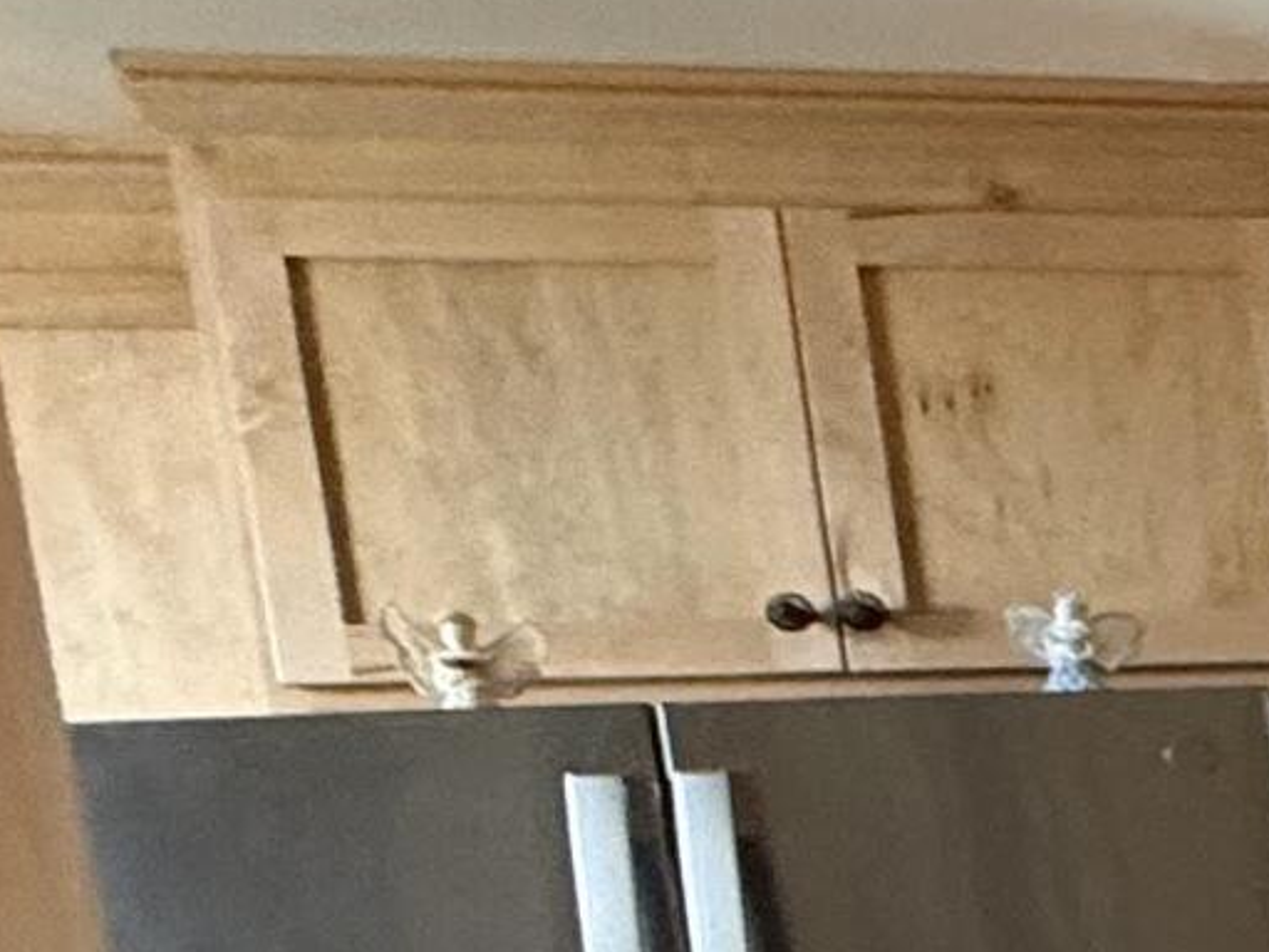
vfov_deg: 16.8
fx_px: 3006
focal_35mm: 82
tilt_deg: -6.0
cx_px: 3339
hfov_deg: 13.5
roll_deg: +4.8
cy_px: 1287
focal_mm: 2.22
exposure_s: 1/60
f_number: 2.2
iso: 400
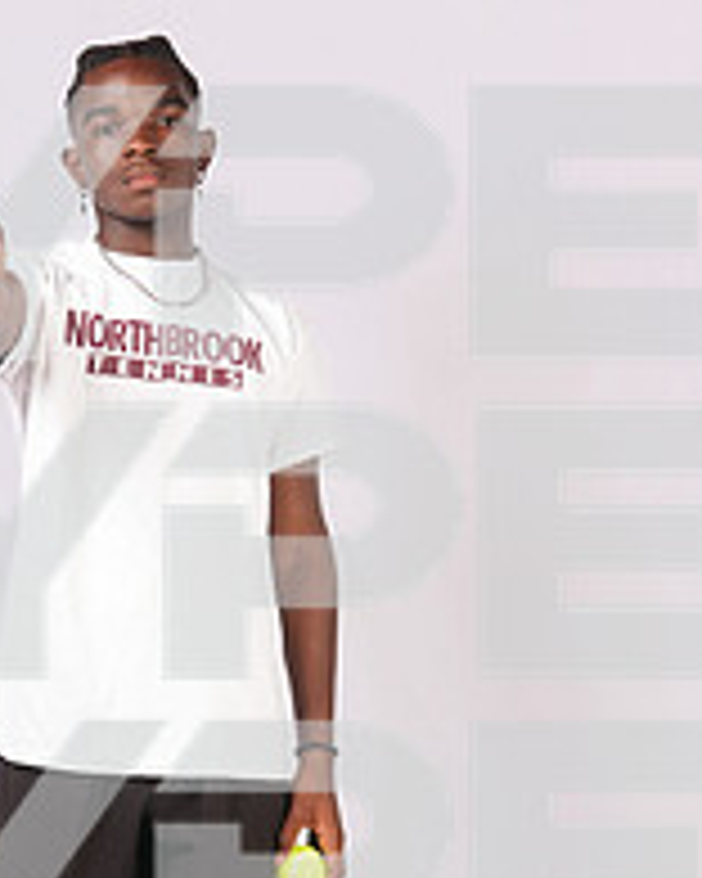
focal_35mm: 65
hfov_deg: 23.1
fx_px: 1688
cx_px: 112
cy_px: 545
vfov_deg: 29.0
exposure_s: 1/125
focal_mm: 30
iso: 160
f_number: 5.6
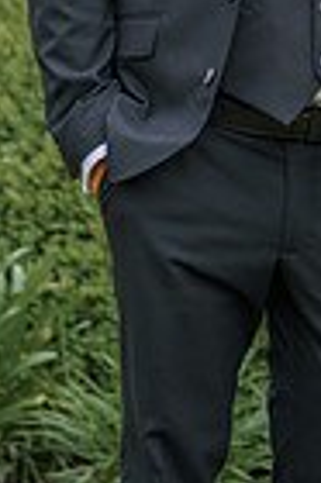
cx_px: 369
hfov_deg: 5.0
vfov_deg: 7.5
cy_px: -38
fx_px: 3660
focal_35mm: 273
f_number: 2.8
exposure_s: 1/640
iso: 100
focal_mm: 85
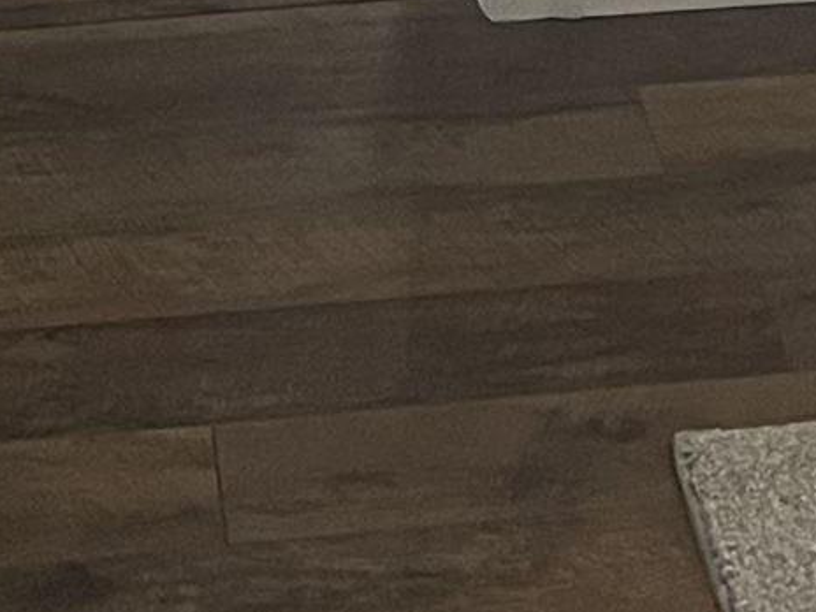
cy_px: -1303
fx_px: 4055
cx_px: 744
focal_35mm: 172
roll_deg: -1.5
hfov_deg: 11.4
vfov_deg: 7.5
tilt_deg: -6.9
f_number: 1.5
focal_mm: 5.7
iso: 500
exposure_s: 1/60
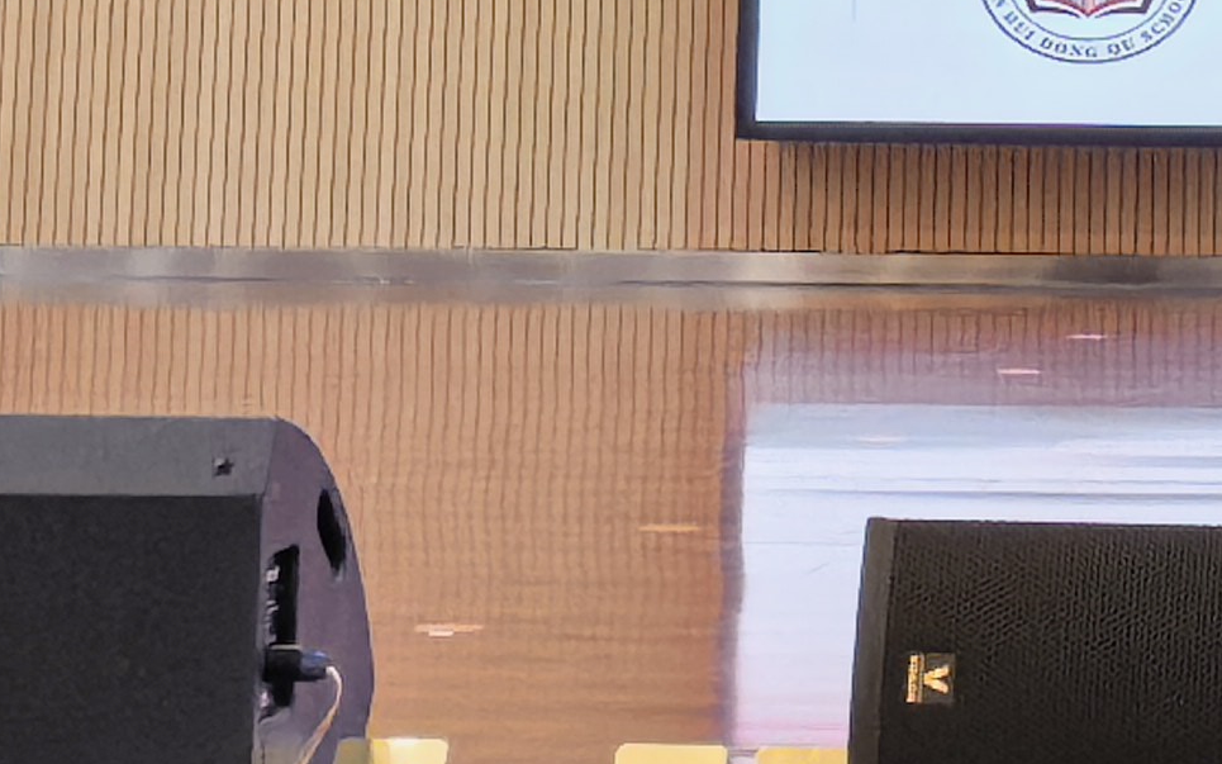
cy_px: -1109
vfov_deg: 6.6
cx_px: 1366
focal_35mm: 189
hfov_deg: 10.9
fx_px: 6294
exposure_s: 1/33.3
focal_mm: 5.75
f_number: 4
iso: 320
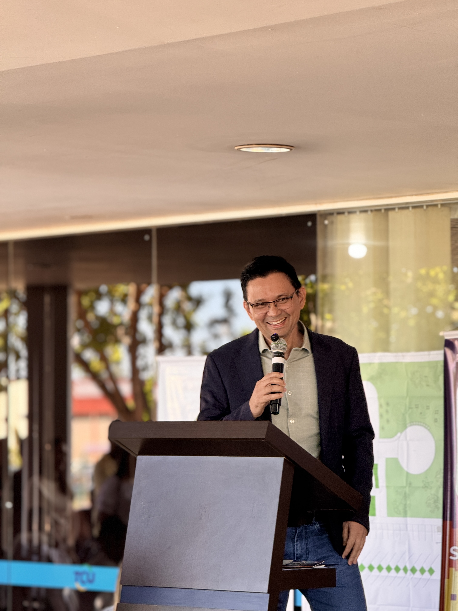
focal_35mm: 120
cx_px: 229
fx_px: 2117
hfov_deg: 12.3
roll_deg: +1.0
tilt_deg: +4.5
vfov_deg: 16.4
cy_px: 306
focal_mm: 15.66
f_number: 2.8
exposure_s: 1/120
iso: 160
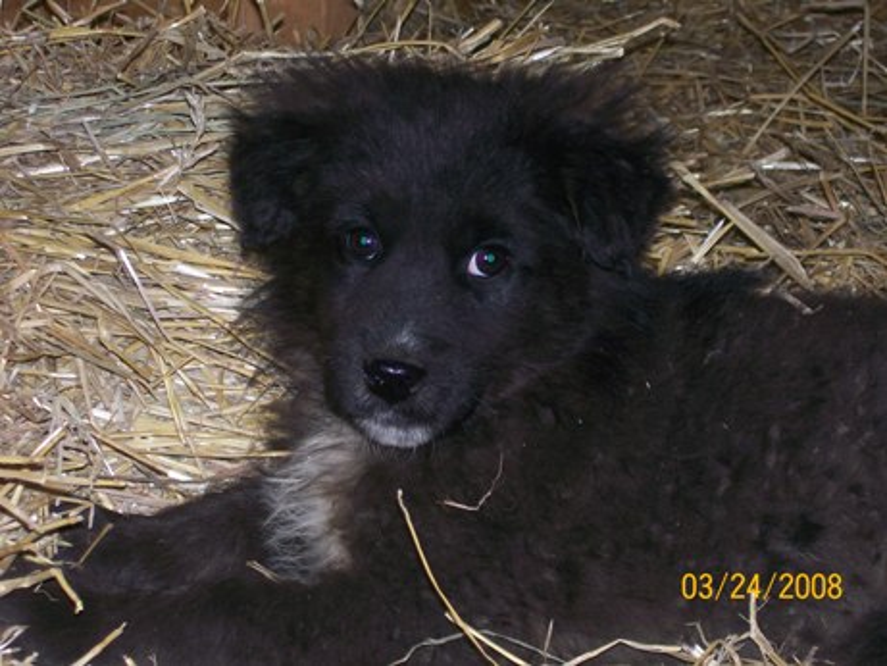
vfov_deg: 17.0
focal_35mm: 87
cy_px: 333
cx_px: 444
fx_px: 2230
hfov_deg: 22.5
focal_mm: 14.3
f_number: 4.3
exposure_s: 1/109
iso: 80
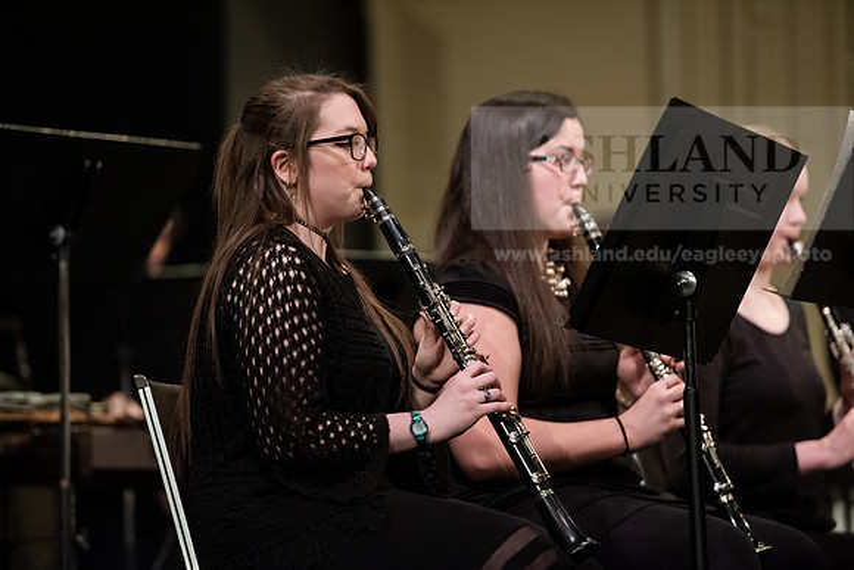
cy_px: 285
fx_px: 4389
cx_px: 427
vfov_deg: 7.4
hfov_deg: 11.1
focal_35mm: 185
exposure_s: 1/200
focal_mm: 185
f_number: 2.8
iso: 5000
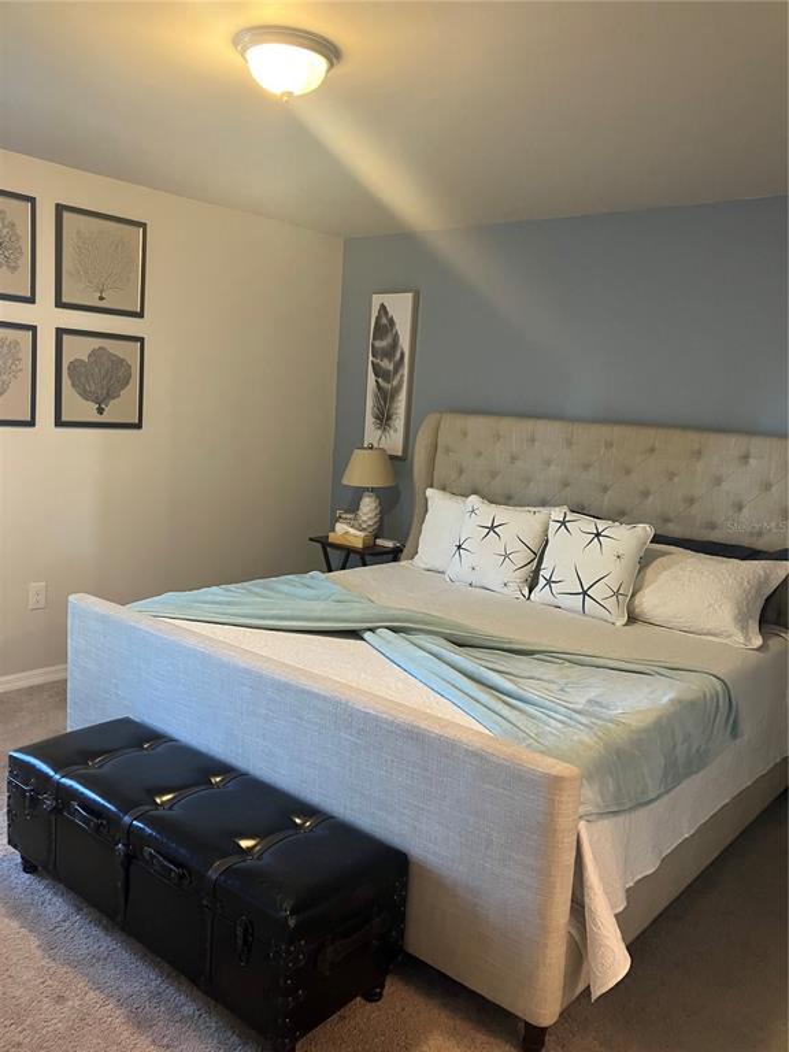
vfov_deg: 63.4
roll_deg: -3.9
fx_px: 851
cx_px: 394
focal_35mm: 28
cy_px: 526
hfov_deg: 49.7
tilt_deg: -8.5
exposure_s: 1/40
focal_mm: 3.99
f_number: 1.8
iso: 250
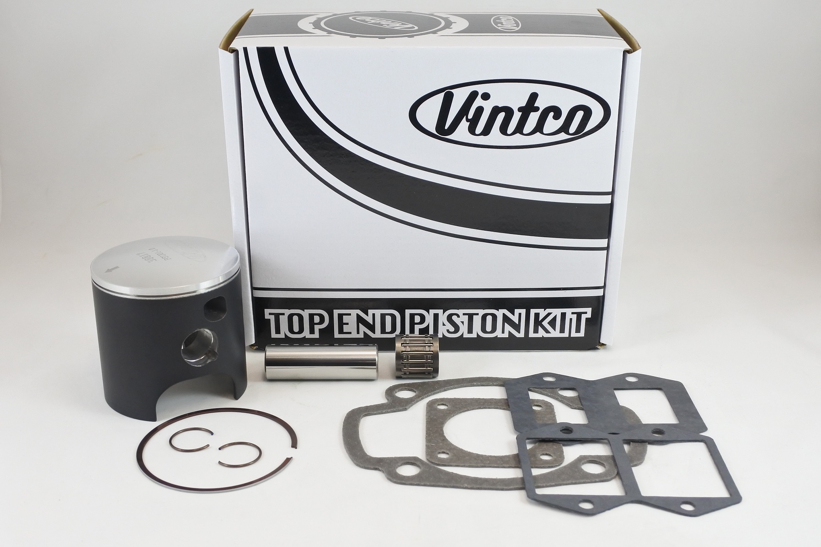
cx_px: 410
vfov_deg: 38.9
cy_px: 274
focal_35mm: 34
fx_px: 775
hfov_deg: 55.8
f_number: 3.8
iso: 400
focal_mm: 12.6
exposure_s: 1/125
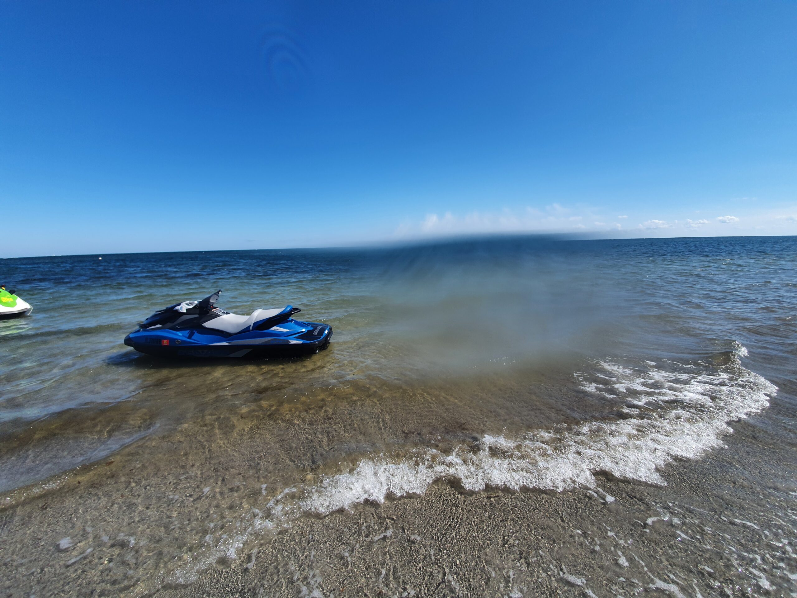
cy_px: 299
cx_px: 398
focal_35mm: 13
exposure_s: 1/1164
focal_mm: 1.8
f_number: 2.2
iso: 50
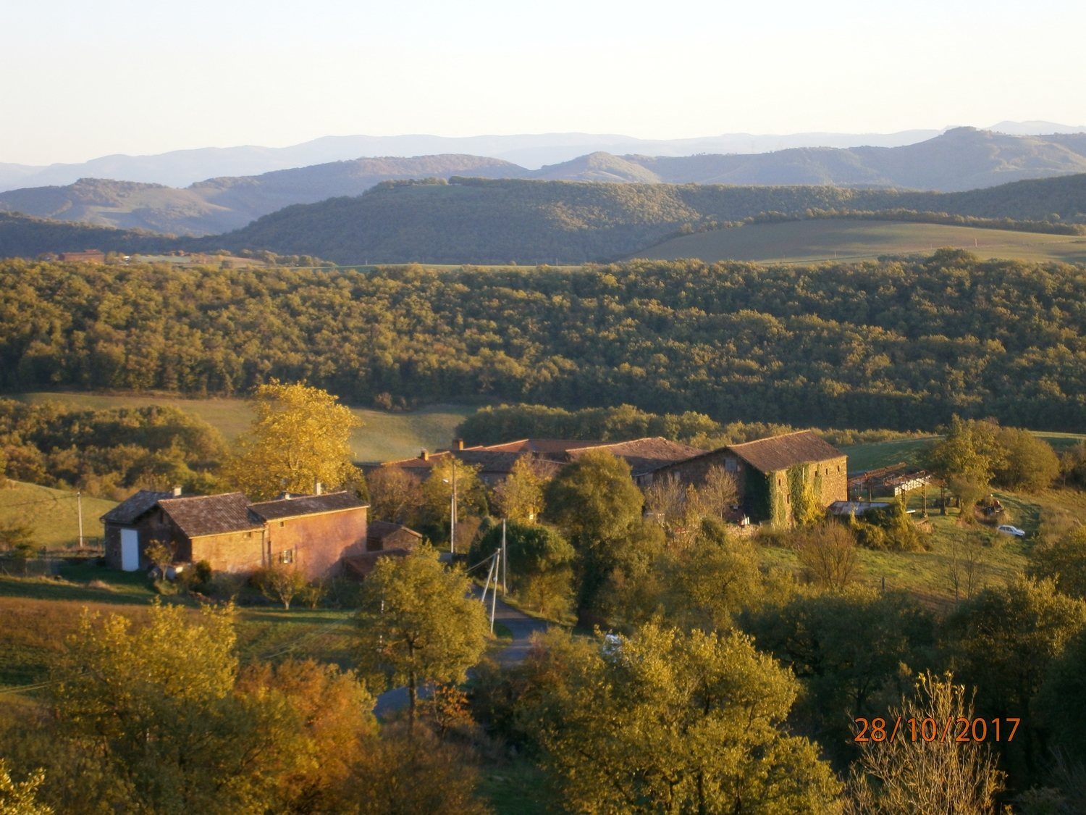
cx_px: 543
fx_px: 2729
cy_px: 408
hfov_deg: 22.5
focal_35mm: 87
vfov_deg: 17.0
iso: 80
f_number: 4.9
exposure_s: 1/80
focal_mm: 15.4
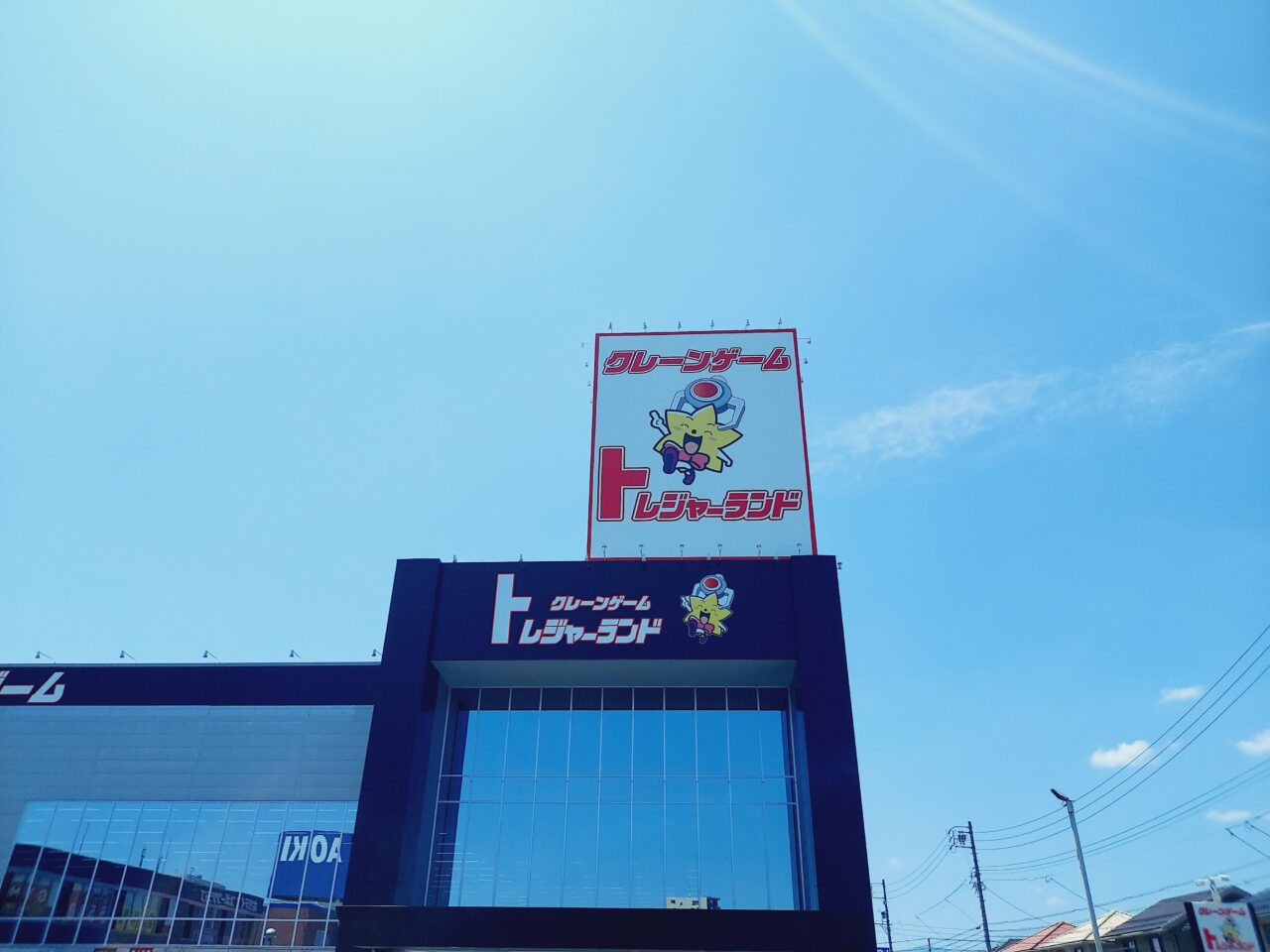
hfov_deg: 69.4
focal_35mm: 25
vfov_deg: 54.9
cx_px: 635
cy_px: 476
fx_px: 917
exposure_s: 1/2013
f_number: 2
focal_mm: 4.6
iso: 50
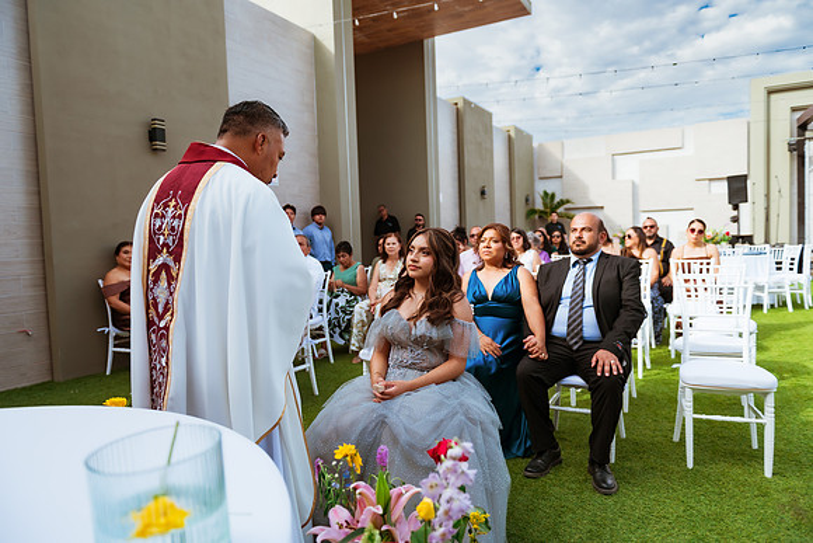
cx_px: 406
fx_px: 542
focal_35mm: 24
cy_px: 272
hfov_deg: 73.7
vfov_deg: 53.2
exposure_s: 1/1250
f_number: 2.8
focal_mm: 24
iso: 100
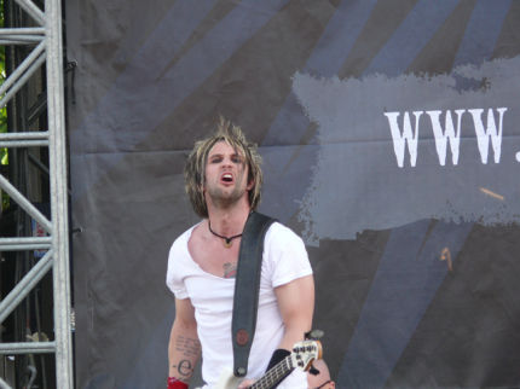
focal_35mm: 363
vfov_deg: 4.1
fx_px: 5450
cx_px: 260
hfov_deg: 5.5
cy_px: 194
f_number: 4
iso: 100
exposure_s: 1/160
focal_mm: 76.8
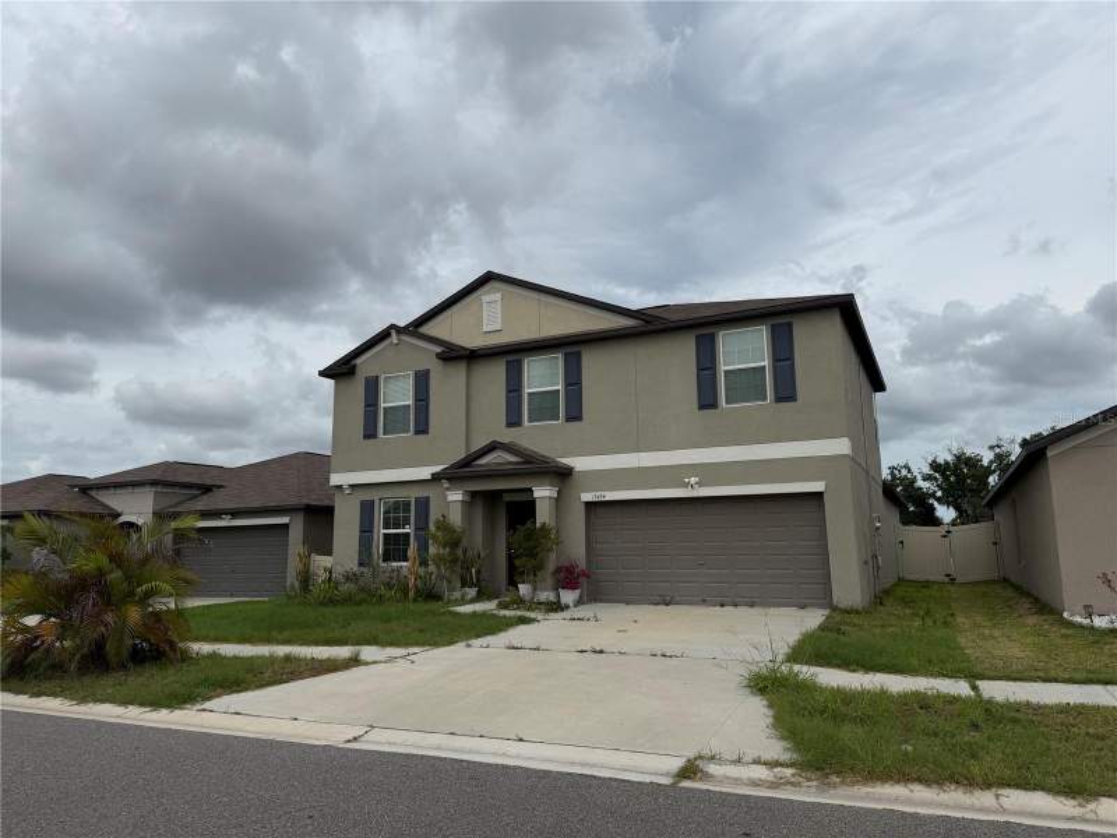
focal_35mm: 24
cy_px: 419
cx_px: 558
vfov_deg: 56.8
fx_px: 774
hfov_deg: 71.6
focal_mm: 6.76
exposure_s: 1/8130
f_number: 1.78
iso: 80
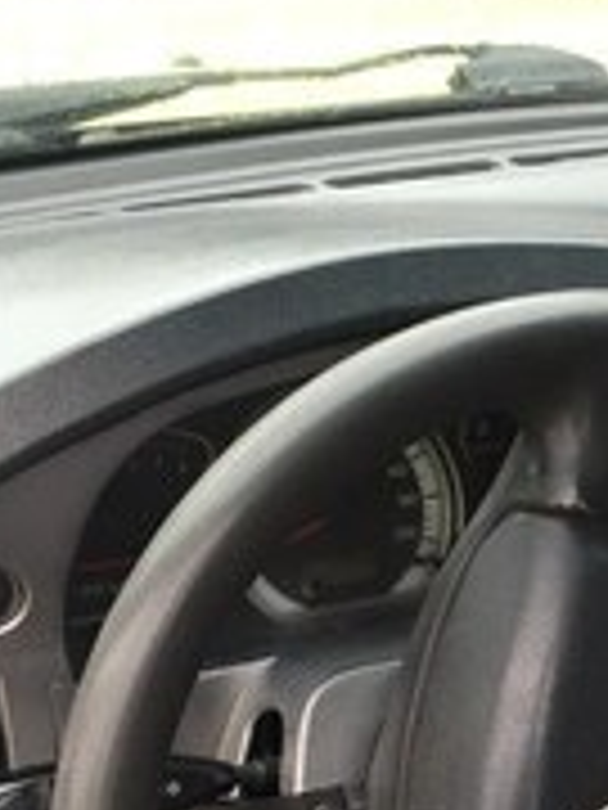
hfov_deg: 17.9
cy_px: 940
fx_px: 1874
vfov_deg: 22.7
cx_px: 635
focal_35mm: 80
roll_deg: -3.7
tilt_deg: -33.6
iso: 50
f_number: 2.2
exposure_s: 1/100
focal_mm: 4.15
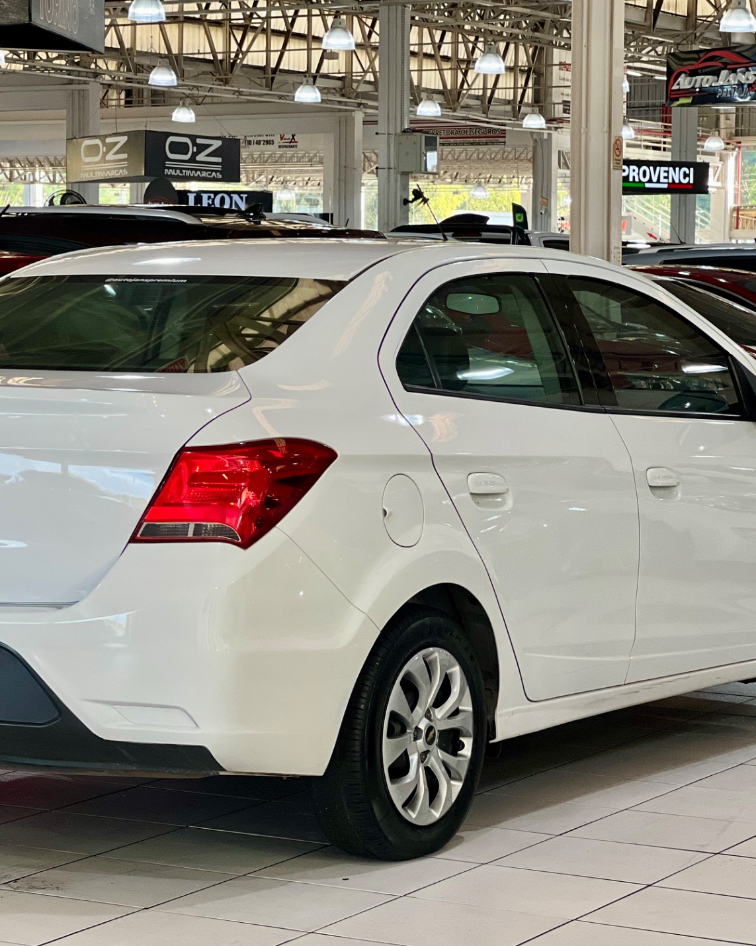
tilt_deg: -3.9
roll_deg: -0.4
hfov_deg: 15.2
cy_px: 471
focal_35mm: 101
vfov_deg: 19.0
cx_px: 279
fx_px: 2825
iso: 200
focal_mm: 9
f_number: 2.8
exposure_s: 1/120
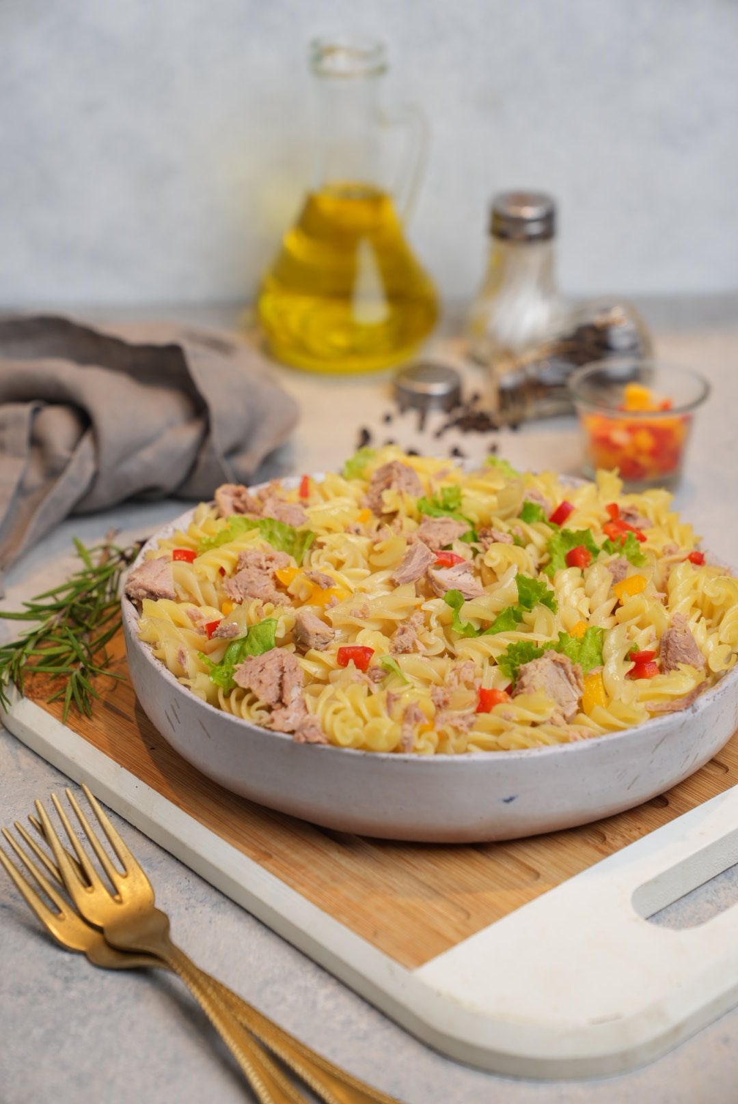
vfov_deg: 28.8
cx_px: 369
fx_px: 2149
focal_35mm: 70
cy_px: 552
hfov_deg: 19.5
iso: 250
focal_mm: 70
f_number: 5
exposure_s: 1/100
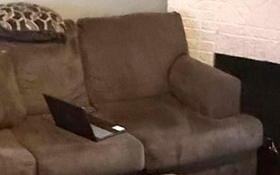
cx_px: 49
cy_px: -94
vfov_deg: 15.0
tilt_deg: -1.2
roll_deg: -2.6
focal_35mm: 80
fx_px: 610
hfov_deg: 25.3
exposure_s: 1/40
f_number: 2.2
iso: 1000
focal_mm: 2.22
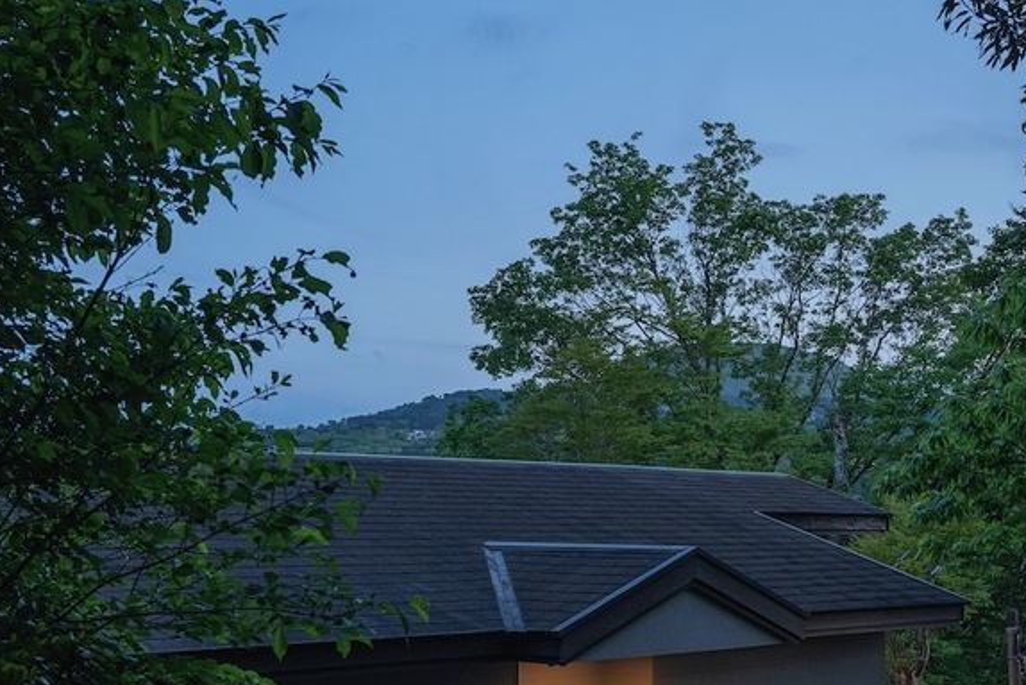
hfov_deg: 32.8
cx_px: 409
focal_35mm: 61
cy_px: 539
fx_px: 1739
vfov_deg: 22.0
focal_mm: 35
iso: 1000
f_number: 5.6
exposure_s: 1/15
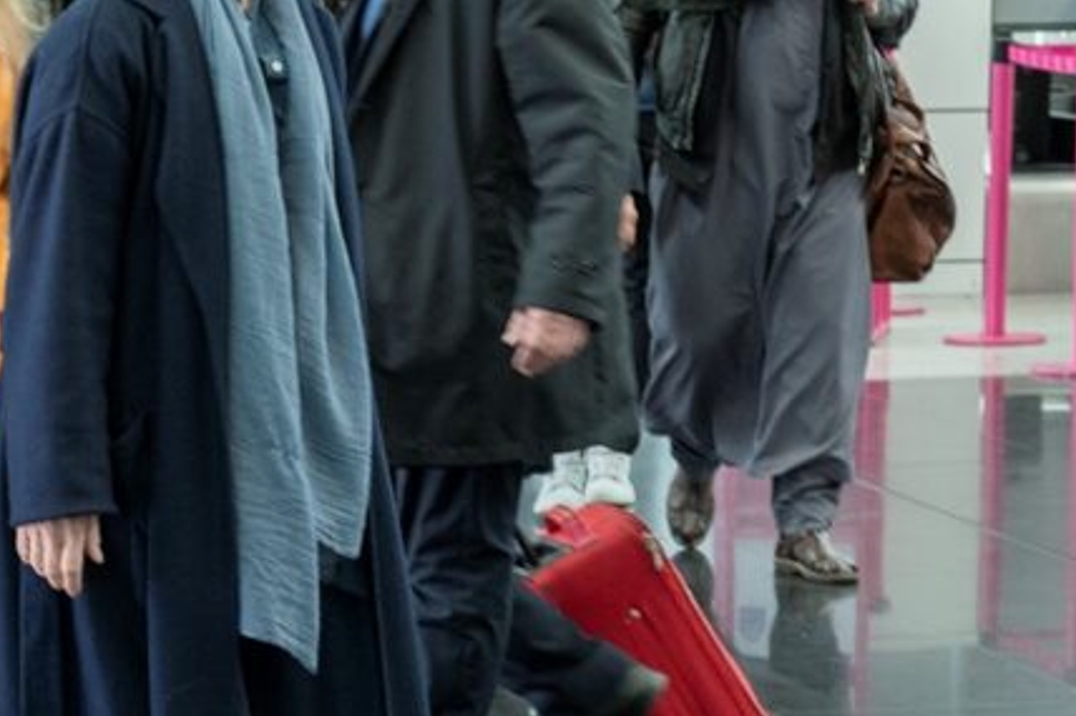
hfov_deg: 16.7
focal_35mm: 122
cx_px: 211
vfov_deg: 11.2
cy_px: 237
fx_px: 3645
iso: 1600
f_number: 5.6
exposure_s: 1/250
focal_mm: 68
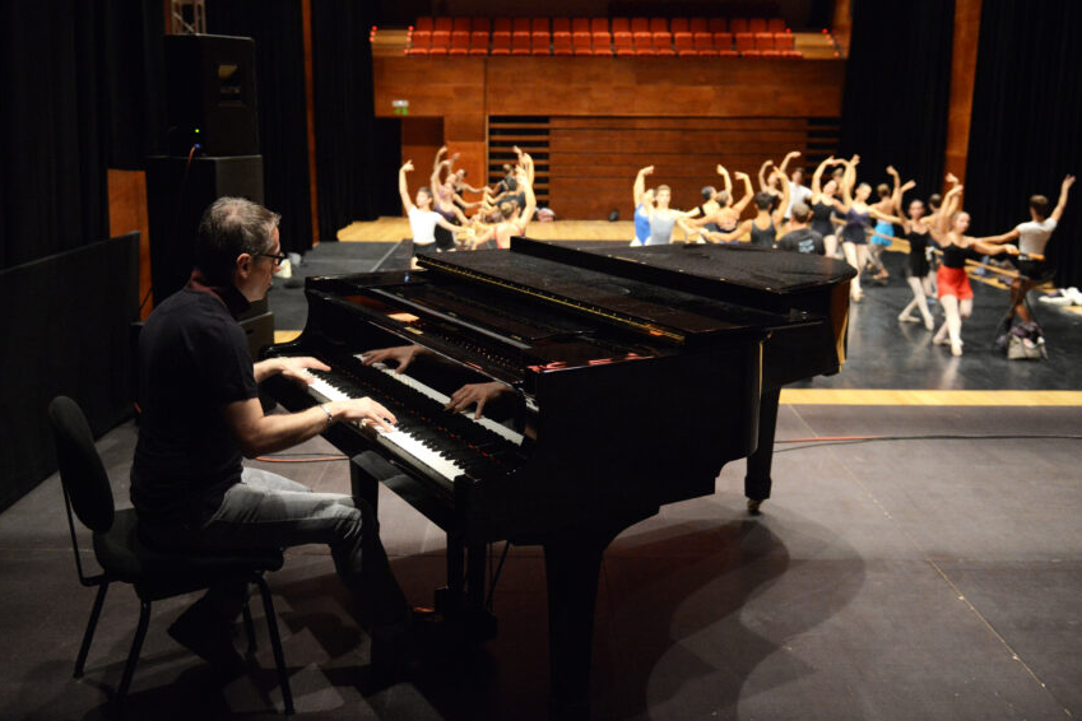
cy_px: 313
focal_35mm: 35
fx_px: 1052
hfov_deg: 54.4
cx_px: 516
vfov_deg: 37.8
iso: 3200
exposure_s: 1/160
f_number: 3.2
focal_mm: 29
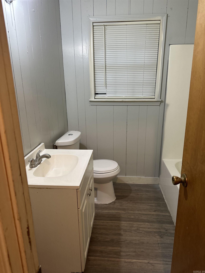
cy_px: 136
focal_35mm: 24
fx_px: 190
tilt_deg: -15.9
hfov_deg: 56.8
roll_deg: +0.7
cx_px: 102
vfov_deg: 71.6
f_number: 1.78
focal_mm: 6.86
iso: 200
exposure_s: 1/60
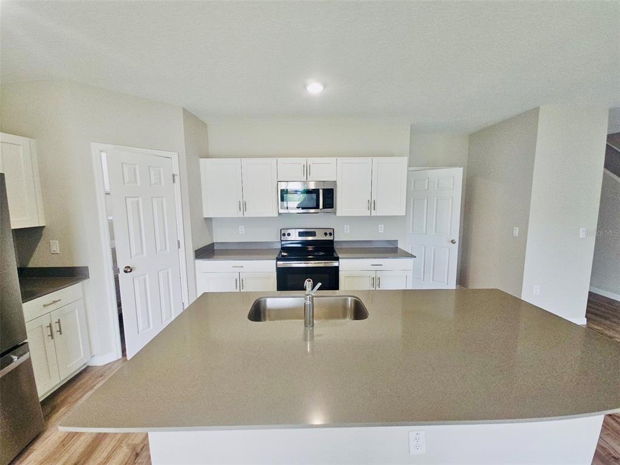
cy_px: 232
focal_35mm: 13
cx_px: 310
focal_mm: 2.2
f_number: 2.2
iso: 110
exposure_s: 1/60.2
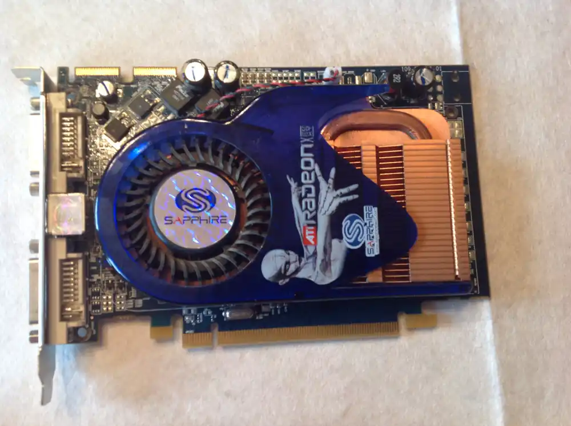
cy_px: 213
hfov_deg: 52.7
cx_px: 286
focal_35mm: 35
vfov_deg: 40.6
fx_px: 576
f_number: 2.4
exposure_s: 1/15
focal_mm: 4.28
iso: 80
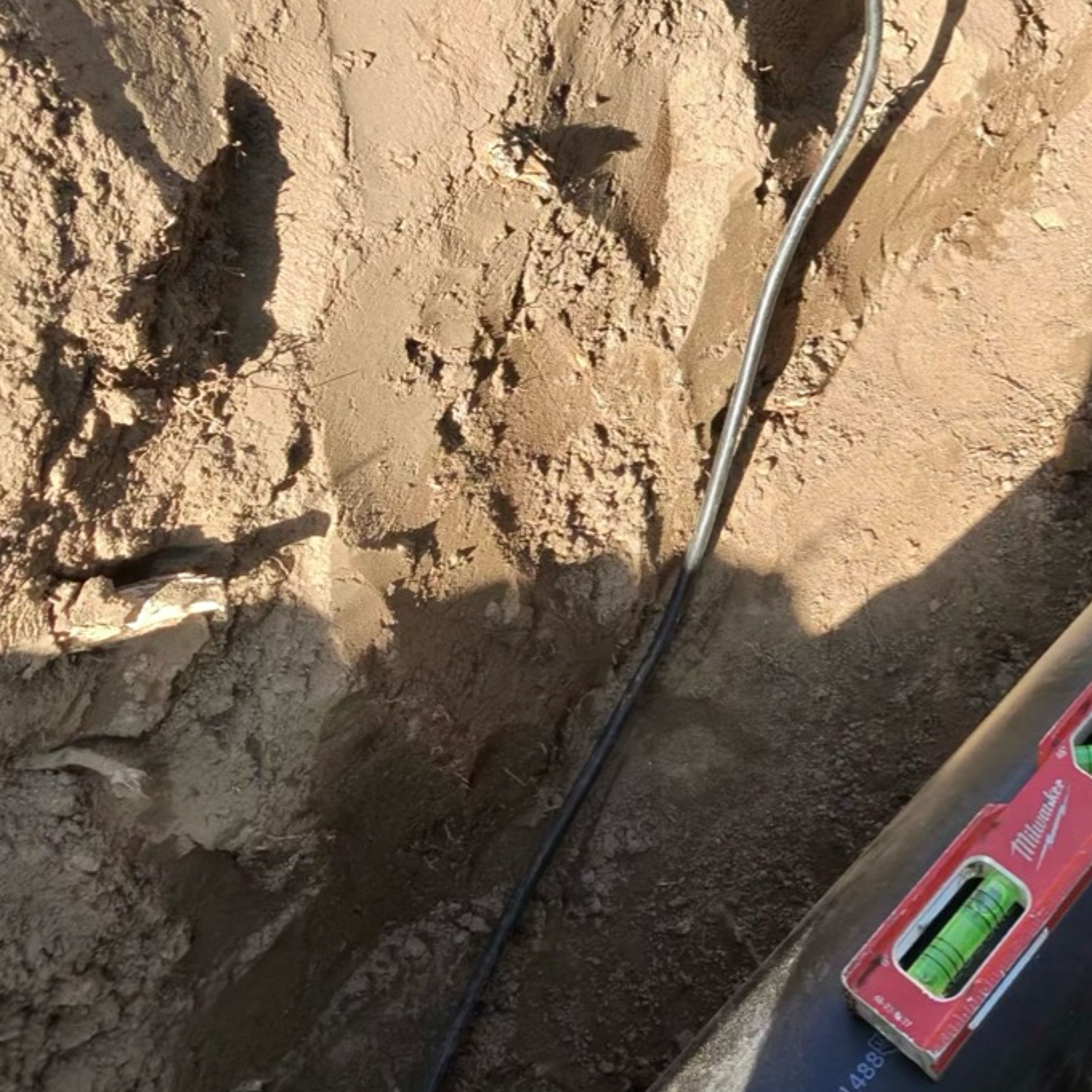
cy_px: 369
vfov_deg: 57.8
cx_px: 957
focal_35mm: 27
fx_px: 964
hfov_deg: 52.8
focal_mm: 2.24
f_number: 2.2
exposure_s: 1/345
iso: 54
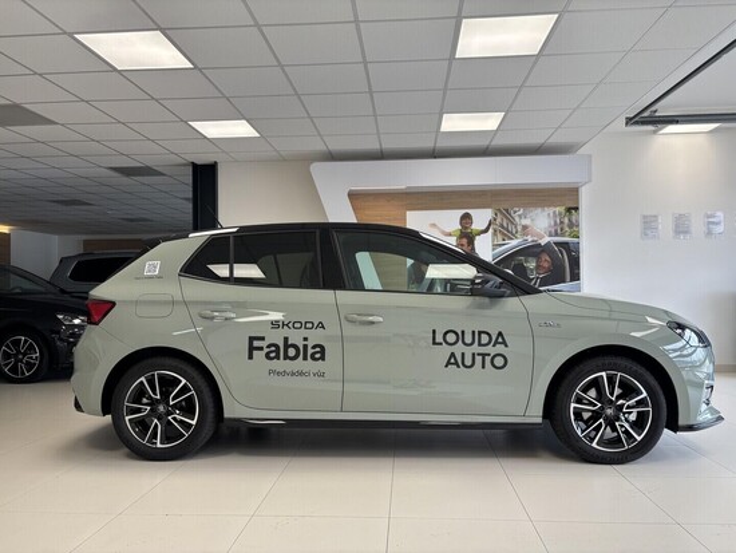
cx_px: 368
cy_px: 276
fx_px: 553
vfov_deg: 53.1
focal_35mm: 26
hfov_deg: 67.3
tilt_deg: +0.7
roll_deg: +0.7
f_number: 1.6
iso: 50
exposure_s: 1/121
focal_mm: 5.96
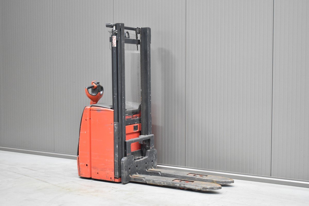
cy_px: 103
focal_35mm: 52
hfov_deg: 37.9
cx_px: 154
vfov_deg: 25.8
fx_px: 451
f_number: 5
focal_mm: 35
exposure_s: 1/40
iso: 2000
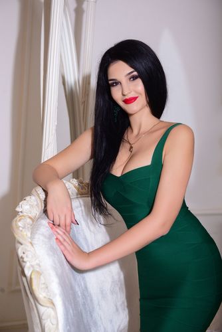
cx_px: 111
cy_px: 166
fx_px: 610
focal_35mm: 66
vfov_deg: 30.5
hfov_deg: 20.6
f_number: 4.5
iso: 320
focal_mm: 66
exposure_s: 1/200
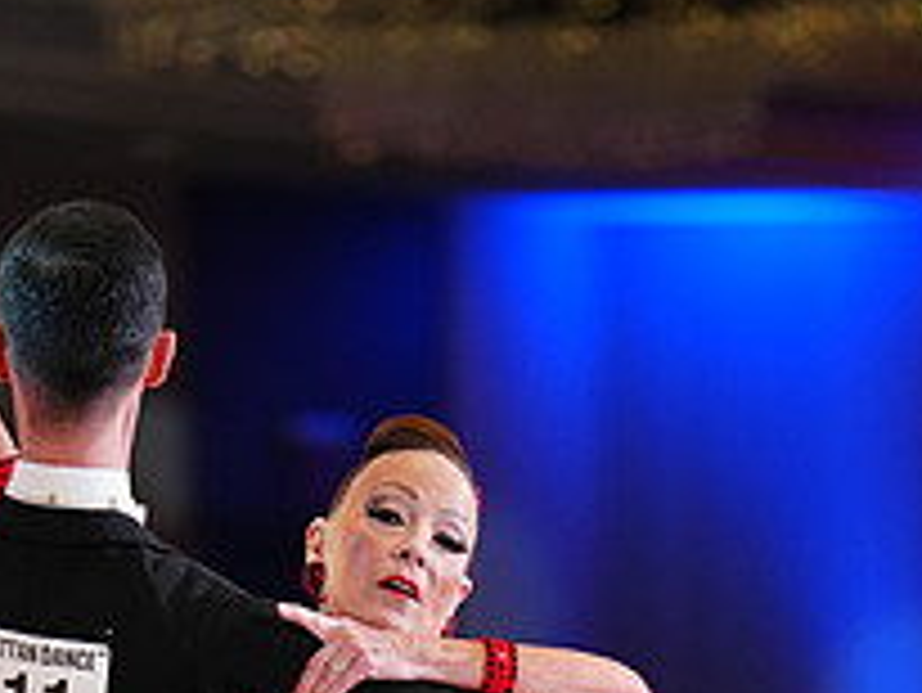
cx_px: 385
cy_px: 1233
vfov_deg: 2.9
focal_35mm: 512
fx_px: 13645
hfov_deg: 3.9
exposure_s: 1/320
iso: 1600
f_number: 2.8
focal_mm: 188
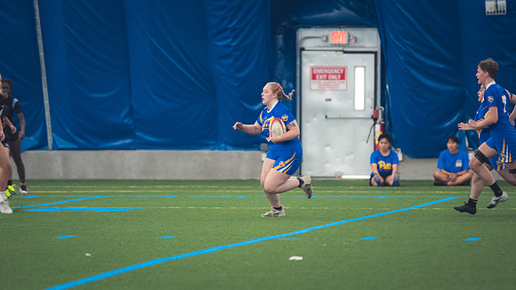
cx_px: 265
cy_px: 145
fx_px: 4501
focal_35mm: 329
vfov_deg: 3.7
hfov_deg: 6.6
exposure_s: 1/320
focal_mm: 200
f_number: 2.8
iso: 3600
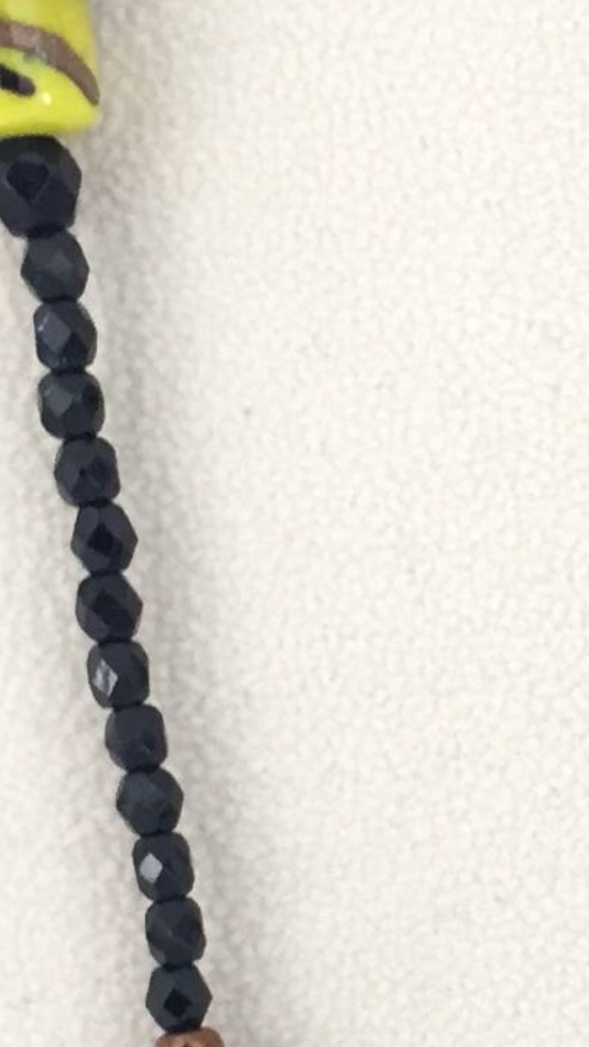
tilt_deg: -24.3
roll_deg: +0.7
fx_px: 3110
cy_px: 844
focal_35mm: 112
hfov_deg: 10.4
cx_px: 931
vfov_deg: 18.9
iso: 50
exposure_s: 1/30
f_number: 2.2
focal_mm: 4.15
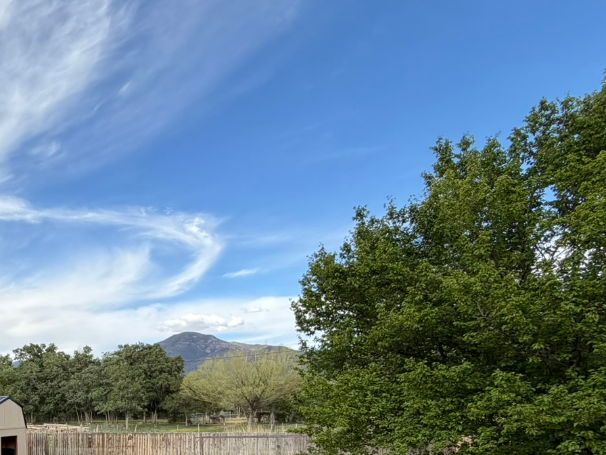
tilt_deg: -4.0
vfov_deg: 39.5
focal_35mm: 32
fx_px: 560
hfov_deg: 51.3
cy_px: 444
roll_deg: +1.4
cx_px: 80
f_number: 2.2
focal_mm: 2.22
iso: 40
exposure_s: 1/770
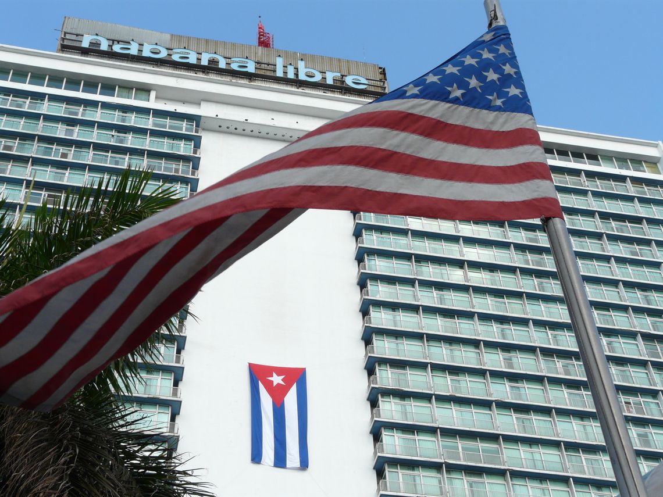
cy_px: 248
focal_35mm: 58
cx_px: 332
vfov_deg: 25.2
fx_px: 1111
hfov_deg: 33.2
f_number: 5
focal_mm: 9.5
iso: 100
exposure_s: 1/250
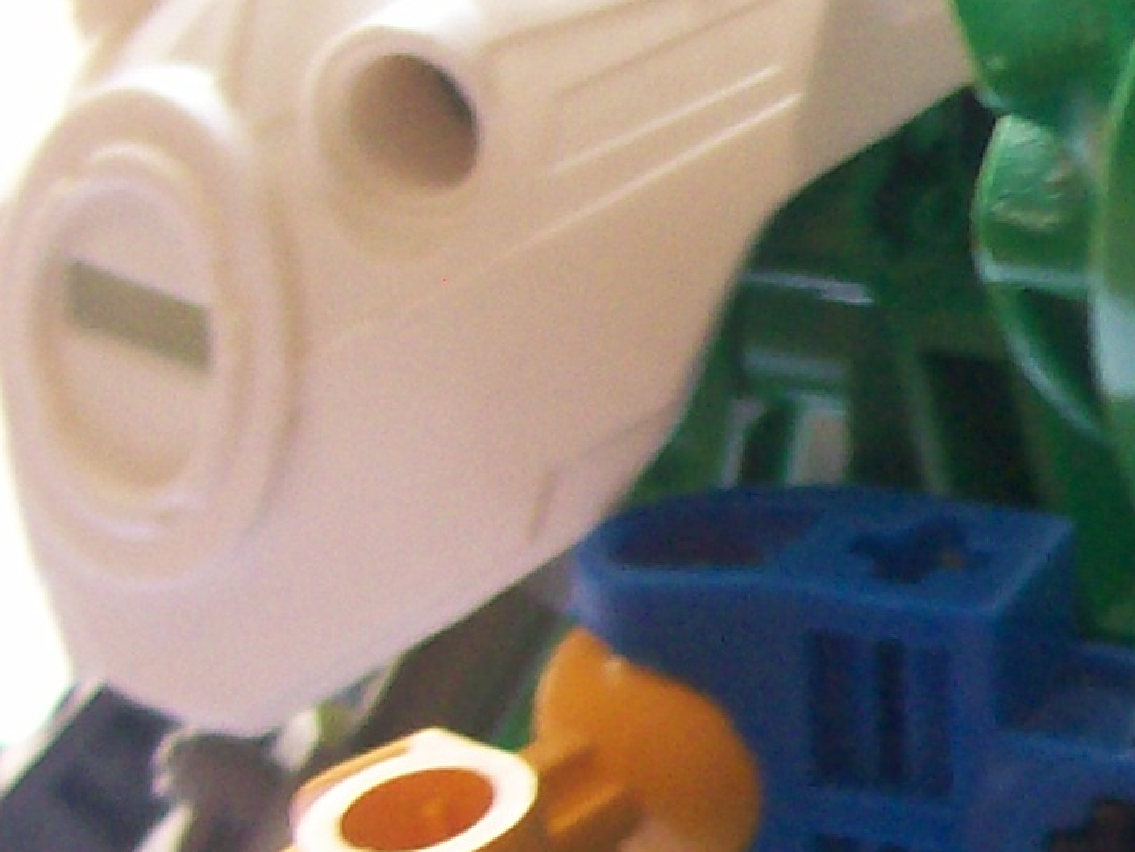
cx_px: 1540
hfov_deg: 12.2
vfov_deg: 9.4
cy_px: 549
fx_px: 5148
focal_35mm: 157
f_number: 2.7
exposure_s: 1/32
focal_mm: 6
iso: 101
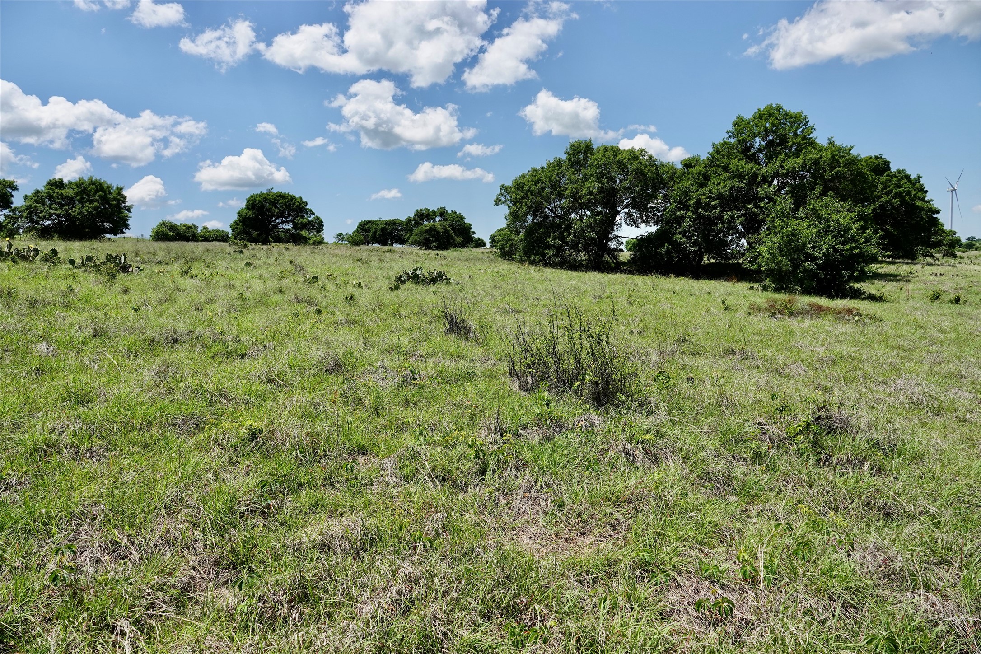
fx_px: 654
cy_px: 327
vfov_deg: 53.1
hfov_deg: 73.7
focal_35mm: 24
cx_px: 490
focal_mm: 8.8
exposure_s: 1/1000
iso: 100
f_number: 4
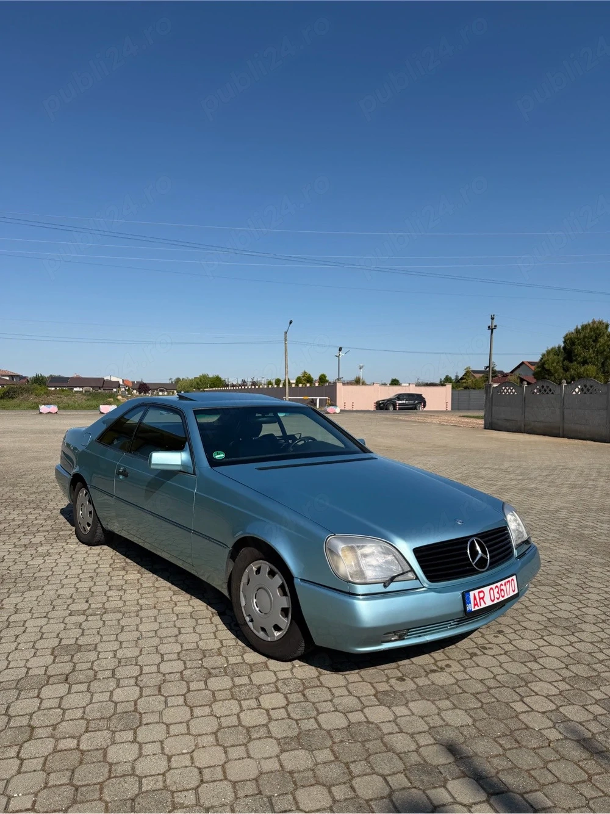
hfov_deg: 56.8
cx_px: 305
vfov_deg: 71.6
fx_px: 564
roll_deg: -0.5
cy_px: 407
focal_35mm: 24
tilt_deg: -0.7
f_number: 1.78
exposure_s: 1/6711
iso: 80
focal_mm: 6.76
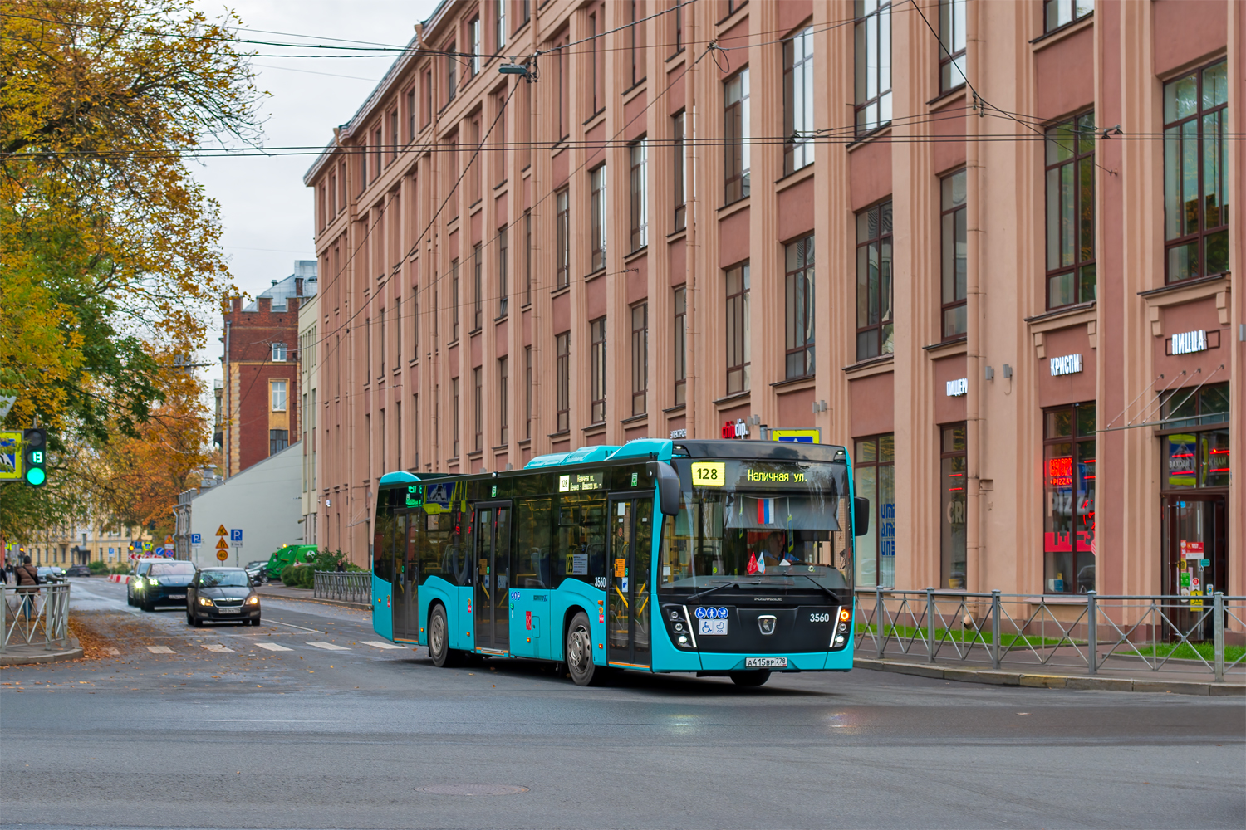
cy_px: 415
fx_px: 1730
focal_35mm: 50
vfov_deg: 27.0
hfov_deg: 39.6
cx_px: 623
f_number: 5
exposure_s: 1/200
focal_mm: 50
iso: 250
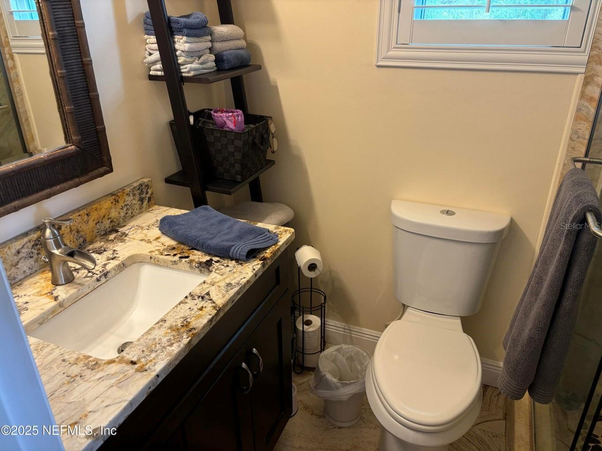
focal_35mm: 26
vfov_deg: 53.1
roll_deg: +0.9
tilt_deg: -24.8
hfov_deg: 67.3
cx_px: 301
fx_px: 452
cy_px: 226
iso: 160
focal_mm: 5.96
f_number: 1.6
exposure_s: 1/60
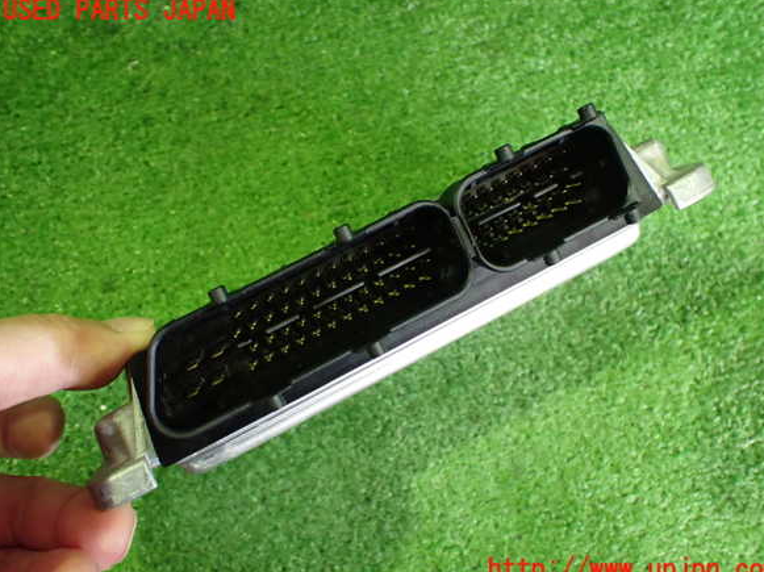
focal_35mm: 31
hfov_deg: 58.4
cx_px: 391
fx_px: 684
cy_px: 291
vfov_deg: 45.4
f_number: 2.3
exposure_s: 1/30
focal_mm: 5.4
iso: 800
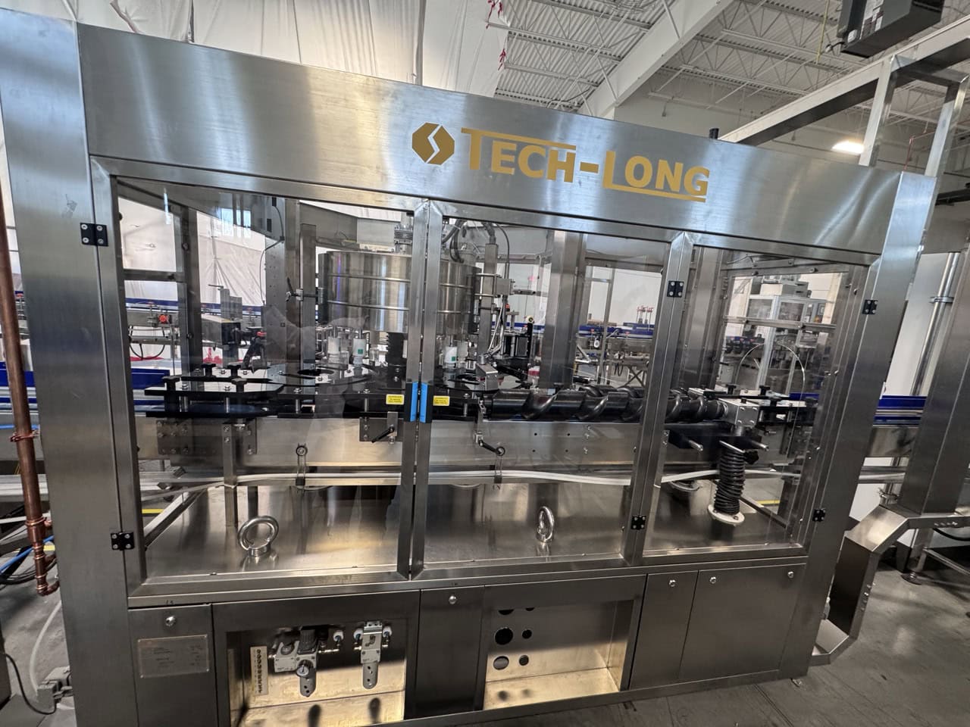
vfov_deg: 85.7
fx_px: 392
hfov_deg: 102.1
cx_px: 485
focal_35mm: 14
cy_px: 364
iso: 250
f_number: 2.2
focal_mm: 2.2
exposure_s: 1/60
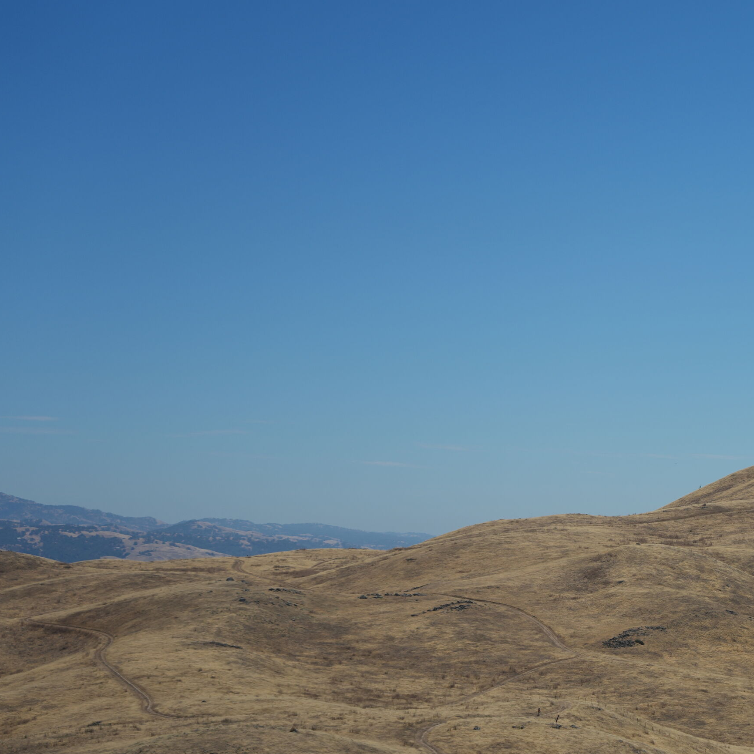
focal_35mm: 106
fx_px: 2612
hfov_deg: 15.8
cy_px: 478
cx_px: 887
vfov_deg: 16.4
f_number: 5
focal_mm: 50
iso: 100
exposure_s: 1/1250
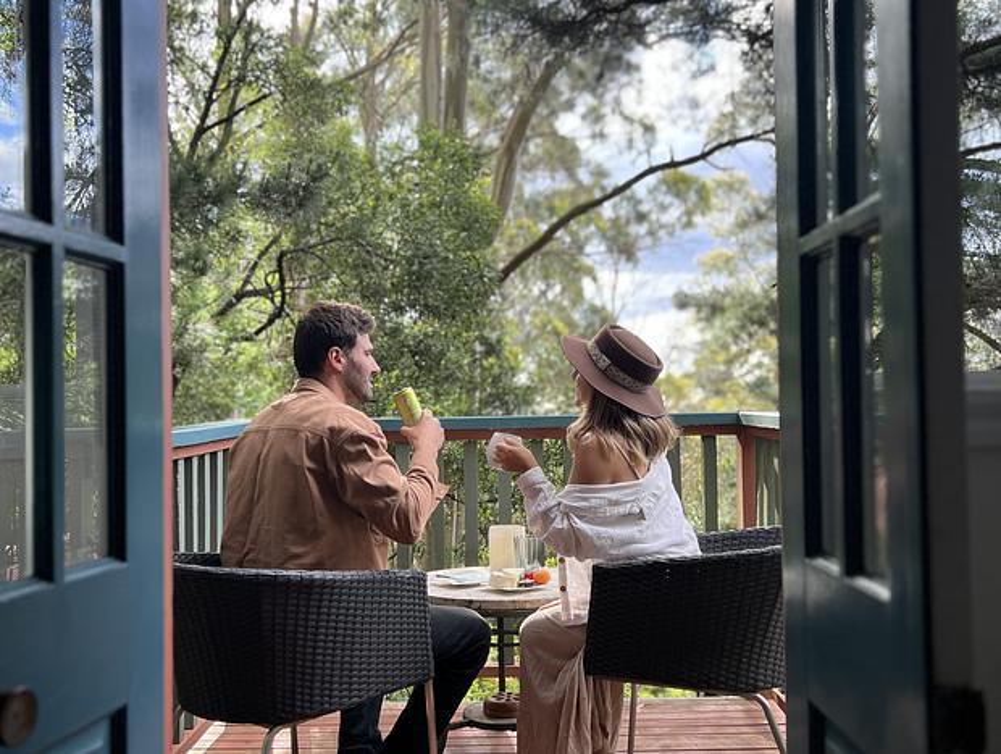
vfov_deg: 53.2
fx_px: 753
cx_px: 500
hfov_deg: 67.2
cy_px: 377
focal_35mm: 26
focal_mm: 5.7
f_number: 1.5
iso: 40
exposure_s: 1/255
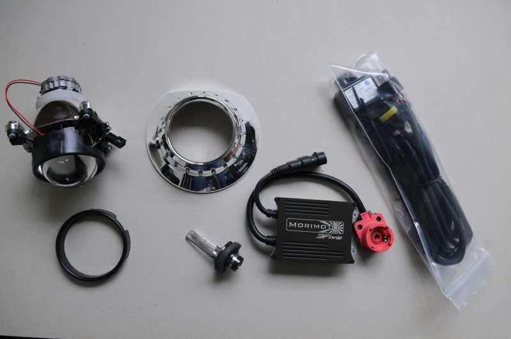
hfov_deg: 70.5
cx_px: 256
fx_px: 362
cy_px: 170
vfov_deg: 50.3
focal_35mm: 26
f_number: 5.6
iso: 200
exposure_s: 1/40
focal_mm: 17
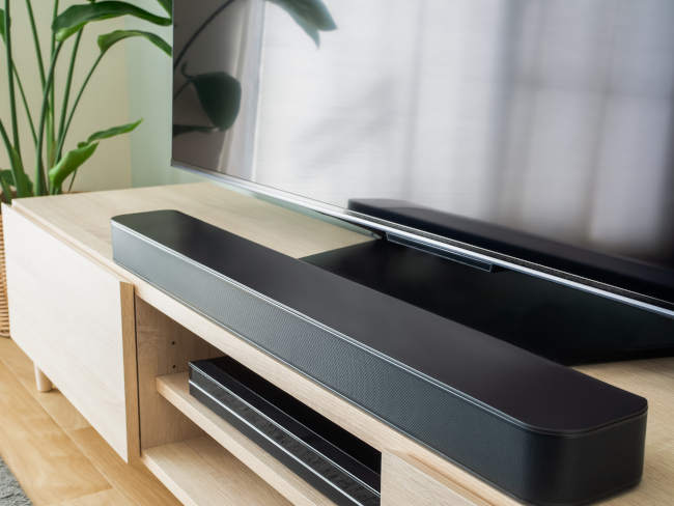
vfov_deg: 29.1
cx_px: 337
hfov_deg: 38.2
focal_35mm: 50
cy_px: 253
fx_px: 974
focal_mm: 25
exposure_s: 1/13
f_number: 6.3
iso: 250
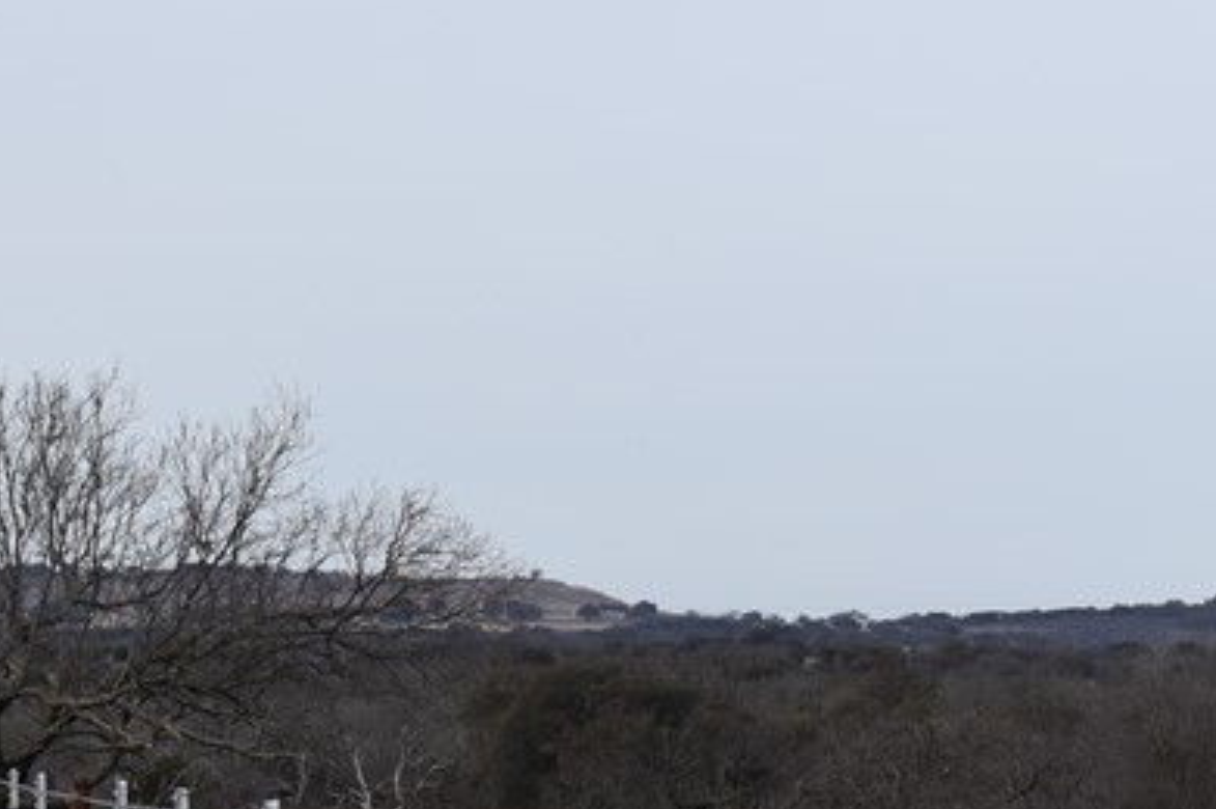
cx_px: 174
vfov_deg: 6.0
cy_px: 713
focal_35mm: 229
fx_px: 7742
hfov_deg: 9.0
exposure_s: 1/250
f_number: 8
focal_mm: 55
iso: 100
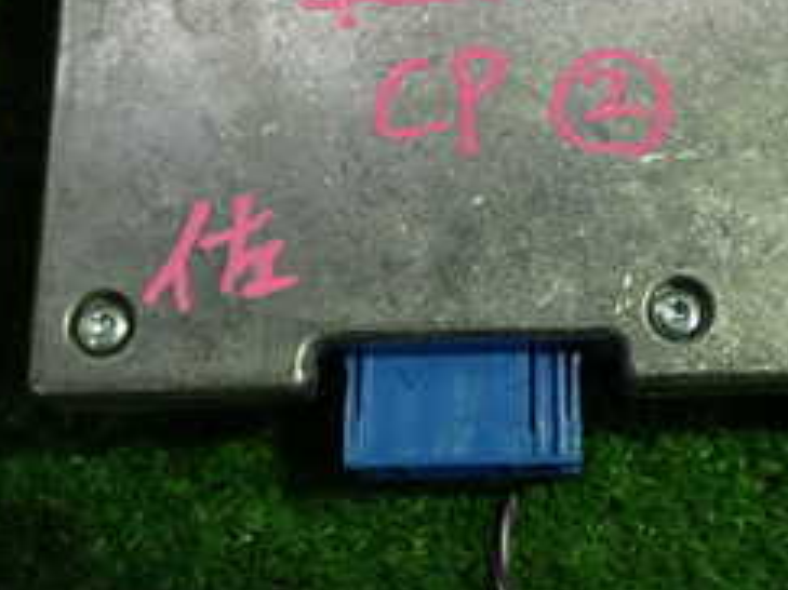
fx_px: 1684
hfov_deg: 25.9
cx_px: 623
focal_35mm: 74
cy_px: 62
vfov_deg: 19.5
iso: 125
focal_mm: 5.4
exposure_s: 1/60
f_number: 2.3
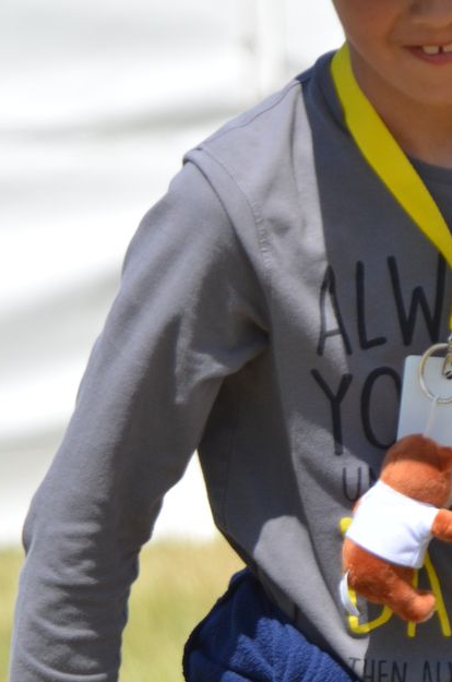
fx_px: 12225
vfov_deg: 3.2
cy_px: 418
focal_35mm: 646
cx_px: 407
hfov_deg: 2.1
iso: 400
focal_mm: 165
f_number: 6
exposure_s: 1/1600
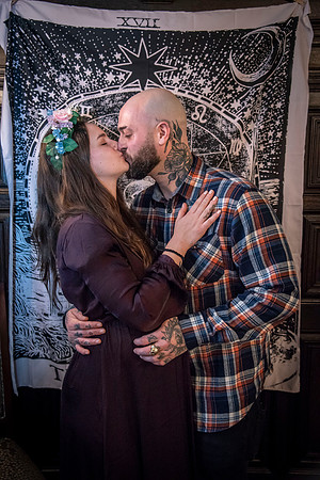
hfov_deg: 35.1
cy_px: 240
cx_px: 160
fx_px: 507
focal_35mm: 38
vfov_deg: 50.7
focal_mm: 38
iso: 3200
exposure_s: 1/200
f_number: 4
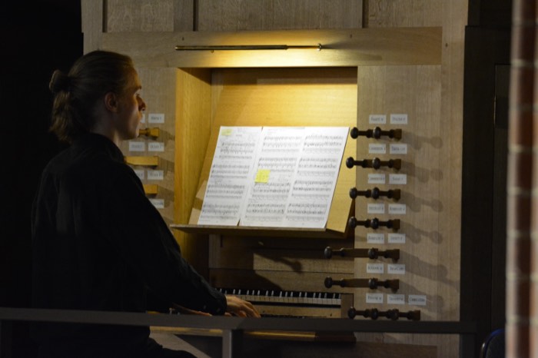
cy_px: 179
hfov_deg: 4.9
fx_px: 6273
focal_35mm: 420
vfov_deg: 3.3
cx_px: 269
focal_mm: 280
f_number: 5.6
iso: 3200
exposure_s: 1/100
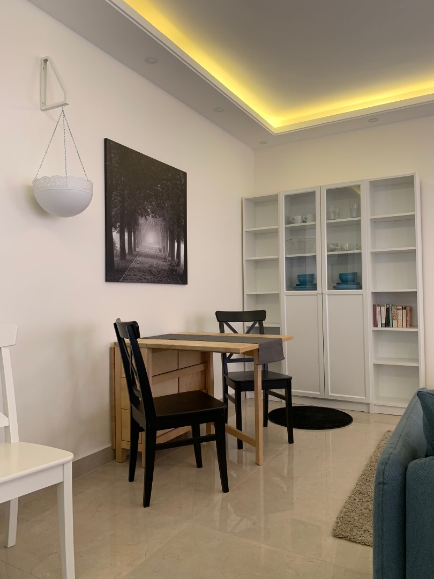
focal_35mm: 26
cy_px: 290
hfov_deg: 53.1
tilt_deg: +1.9
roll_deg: +0.2
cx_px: 217
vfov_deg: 67.3
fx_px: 435
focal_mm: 4.25
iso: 160
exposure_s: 1/50
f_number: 1.8
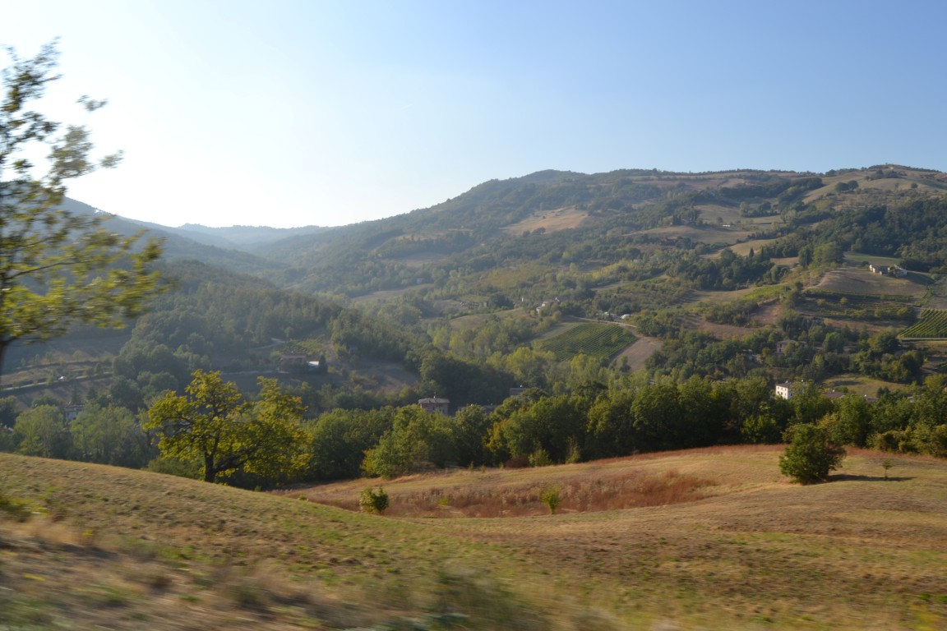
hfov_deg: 61.9
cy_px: 316
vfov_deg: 43.6
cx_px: 474
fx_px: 789
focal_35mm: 30
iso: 100
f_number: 9
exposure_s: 1/200
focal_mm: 20
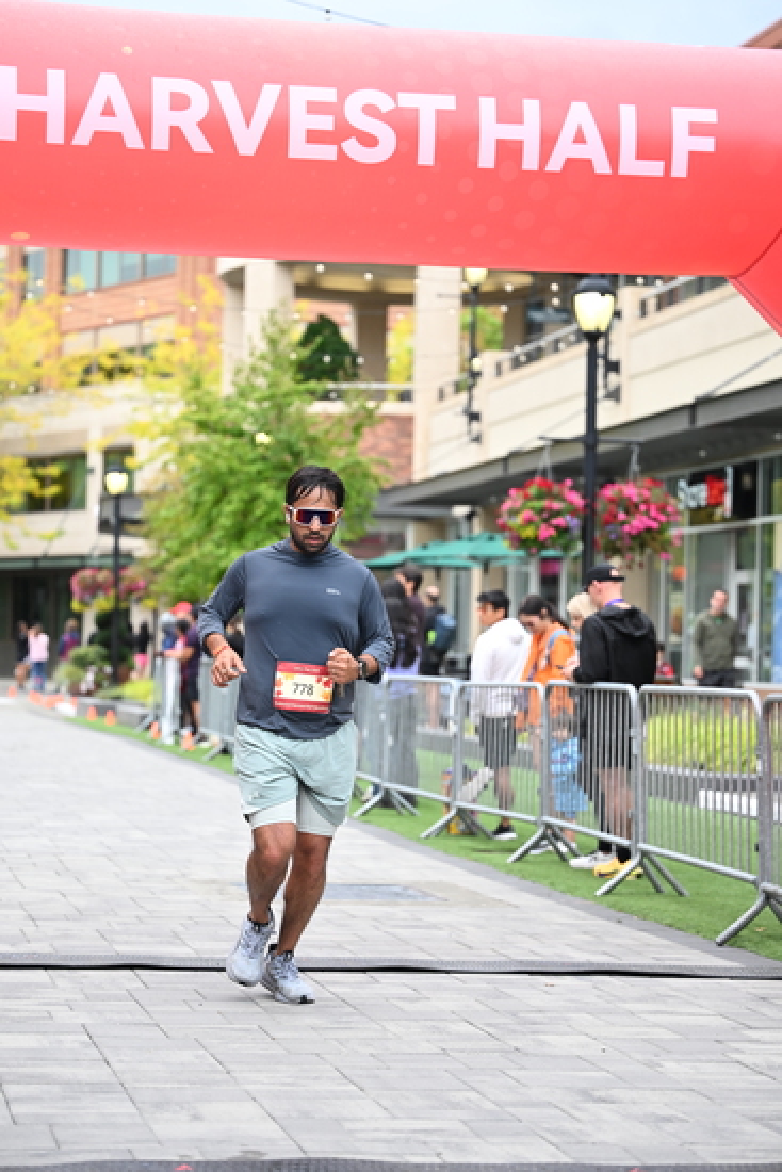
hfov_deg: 16.5
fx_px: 2703
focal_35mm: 83
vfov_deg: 24.5
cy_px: 586
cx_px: 391
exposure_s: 1/1600
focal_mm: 83
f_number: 2.8
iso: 800
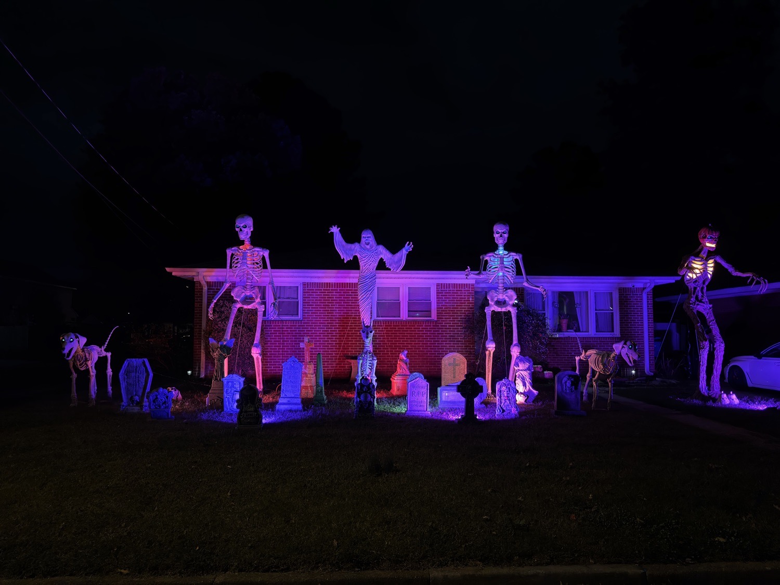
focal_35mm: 24
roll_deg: +0.0
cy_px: 292
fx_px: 541
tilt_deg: +4.0
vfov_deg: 56.8
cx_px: 390
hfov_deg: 71.6
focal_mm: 6.76
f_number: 1.78
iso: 800
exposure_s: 1/30
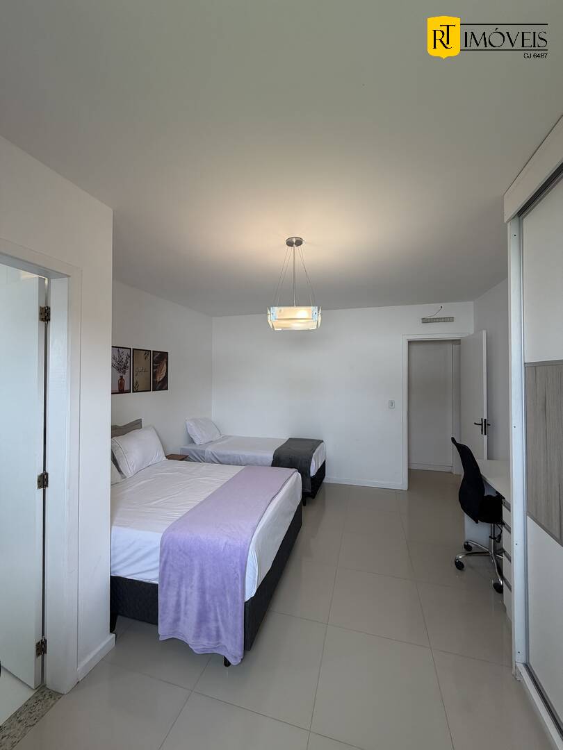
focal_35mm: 14
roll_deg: -0.1
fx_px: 304
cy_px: 375
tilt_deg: -0.6
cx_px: 282
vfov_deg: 102.1
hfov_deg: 85.7
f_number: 2.2
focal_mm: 2.22
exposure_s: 1/120
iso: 80
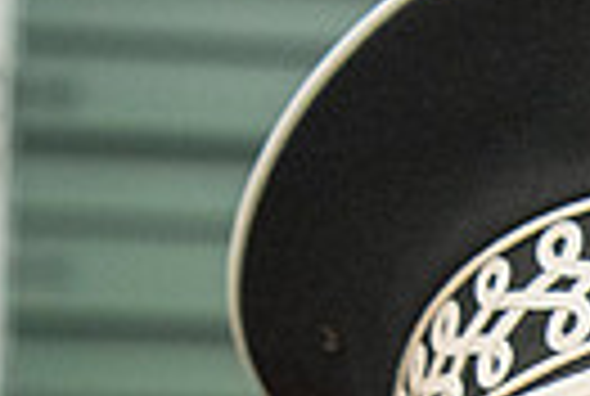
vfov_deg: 11.8
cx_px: 937
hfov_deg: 17.0
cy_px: 767
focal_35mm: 106
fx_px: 1741
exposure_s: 1/200
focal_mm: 24
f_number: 3.2
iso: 3200
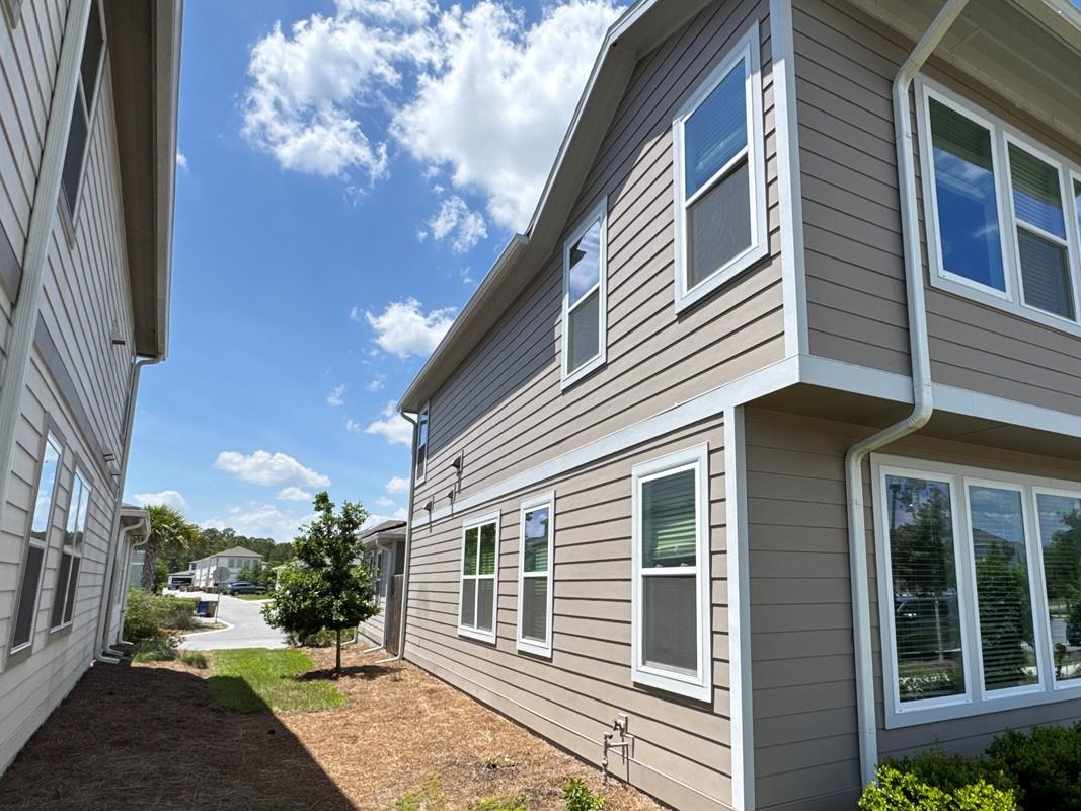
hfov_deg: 78.1
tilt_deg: +9.7
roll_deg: +0.2
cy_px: 471
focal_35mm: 21
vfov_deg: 63.1
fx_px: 656
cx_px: 647
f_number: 2.2
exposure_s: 1/2208
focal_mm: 2.22
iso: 50
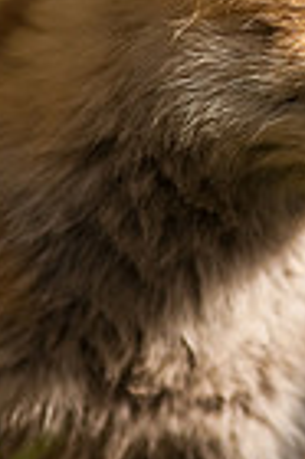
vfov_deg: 1.4
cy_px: 3
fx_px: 18420
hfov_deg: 0.9
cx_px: 390
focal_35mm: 1446
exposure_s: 1/2000
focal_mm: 300
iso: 160
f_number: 3.5
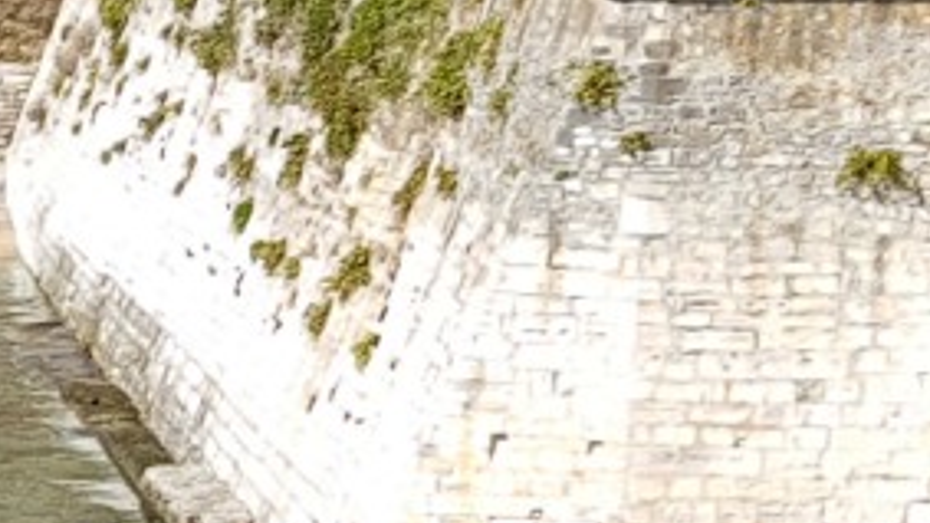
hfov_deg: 13.5
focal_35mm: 150
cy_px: 952
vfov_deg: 7.8
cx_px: -440
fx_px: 3698
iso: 40
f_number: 1.7
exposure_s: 1/1668
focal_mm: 4.2
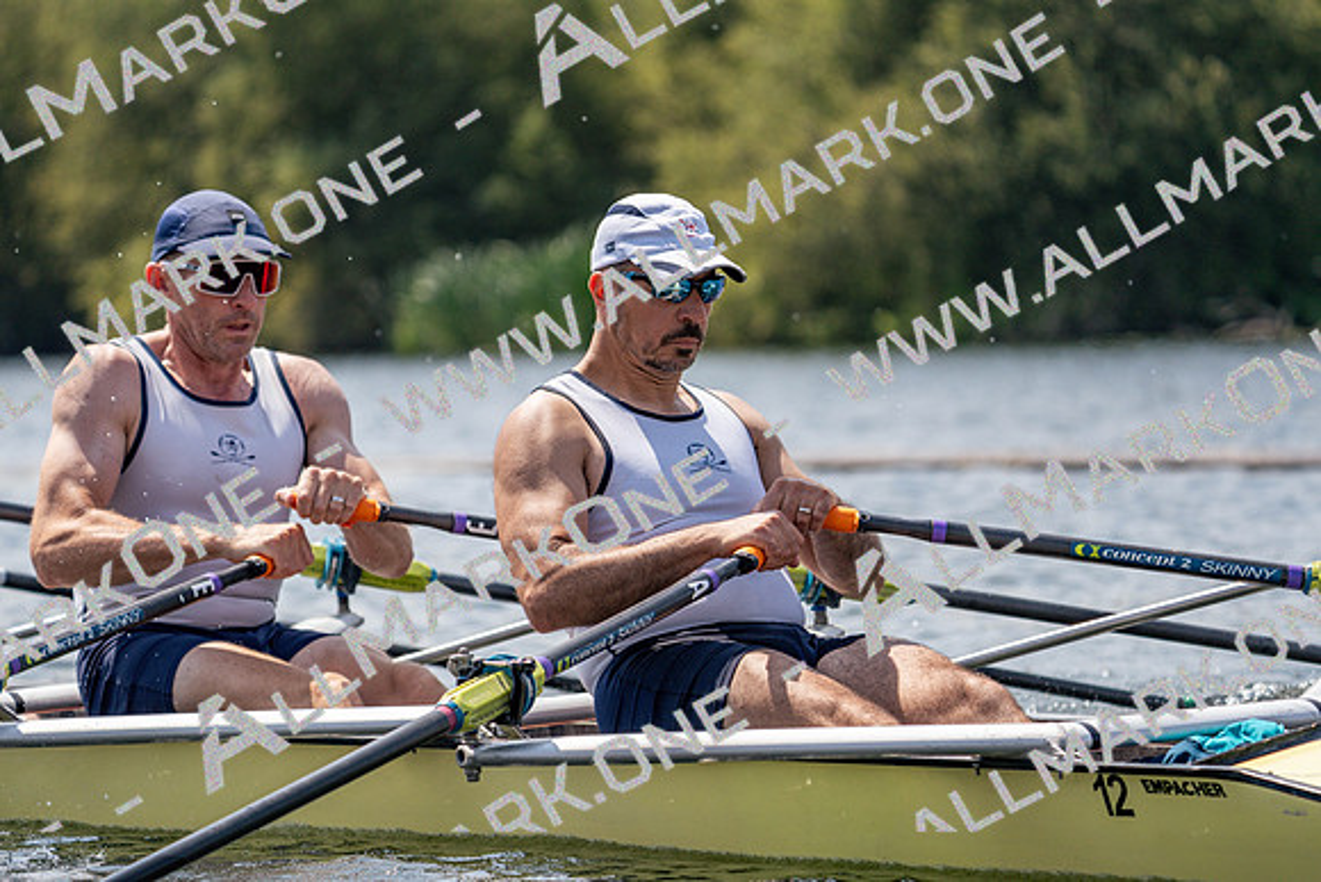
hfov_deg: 8.3
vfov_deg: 5.5
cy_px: 441
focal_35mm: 248
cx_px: 660
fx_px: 9102
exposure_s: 1/1600
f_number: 5.6
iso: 200
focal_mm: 248
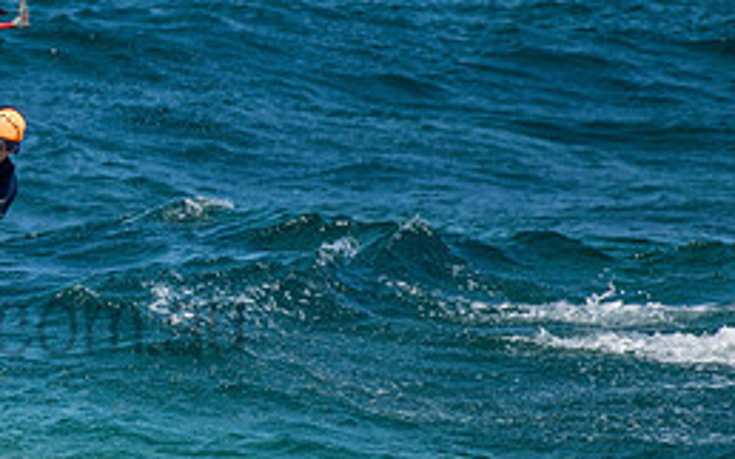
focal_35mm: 1147
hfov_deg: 1.8
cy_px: 289
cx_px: -57
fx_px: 22966
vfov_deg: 1.1
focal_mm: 500
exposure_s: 1/2500
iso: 280
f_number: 5.6
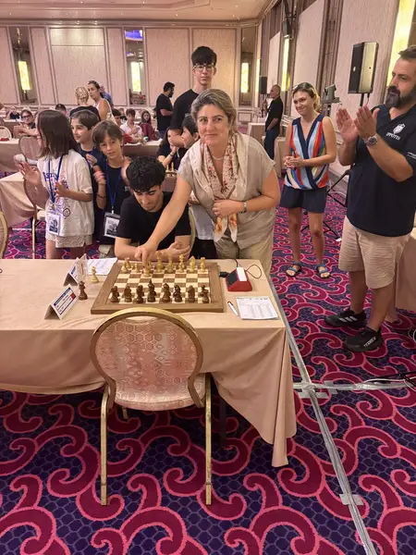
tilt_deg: -23.2
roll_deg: -0.7
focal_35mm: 26
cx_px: 208
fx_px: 417
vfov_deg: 67.3
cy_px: 278
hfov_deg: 53.1
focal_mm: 5.96
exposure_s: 1/50
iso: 320
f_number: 1.6
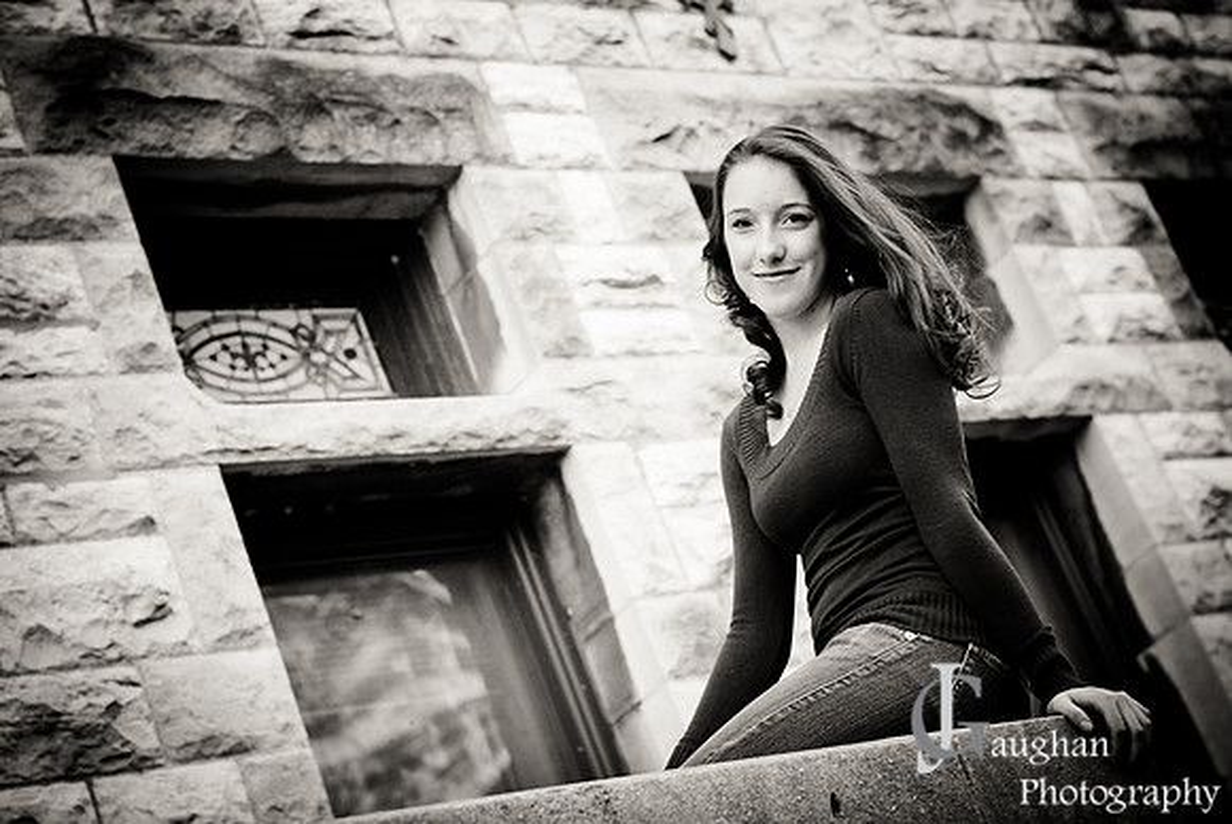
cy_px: 412
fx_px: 2569
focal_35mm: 75
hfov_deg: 27.0
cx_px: 616
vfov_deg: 18.2
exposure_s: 1/50
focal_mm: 50
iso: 400
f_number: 3.5
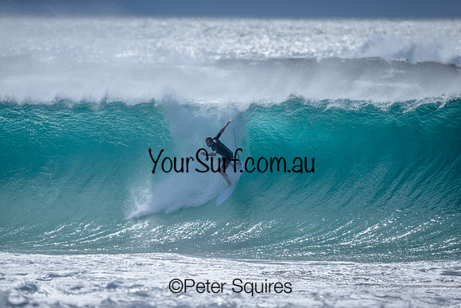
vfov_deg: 1.7
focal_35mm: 800
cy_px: 154
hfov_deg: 2.6
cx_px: 230
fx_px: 10246
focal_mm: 800
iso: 125
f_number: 6.3
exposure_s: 1/2000
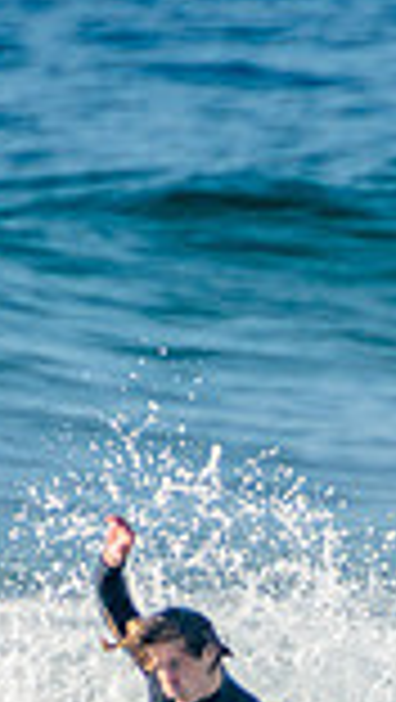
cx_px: 446
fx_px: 43662
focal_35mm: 2344
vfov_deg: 0.9
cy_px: 803
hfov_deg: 0.5
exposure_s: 1/1250
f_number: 5.6
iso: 200
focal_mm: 400
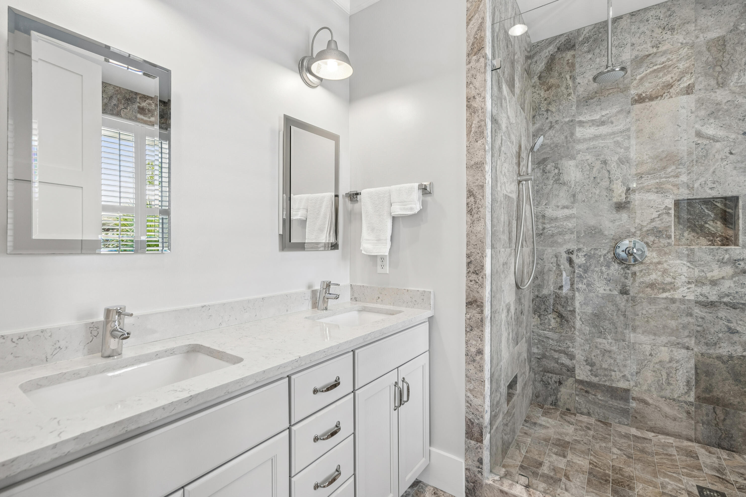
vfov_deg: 73.7
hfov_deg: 96.7
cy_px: 248
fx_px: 332
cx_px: 373
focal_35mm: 16
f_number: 8
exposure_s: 1/20
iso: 400
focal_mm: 16
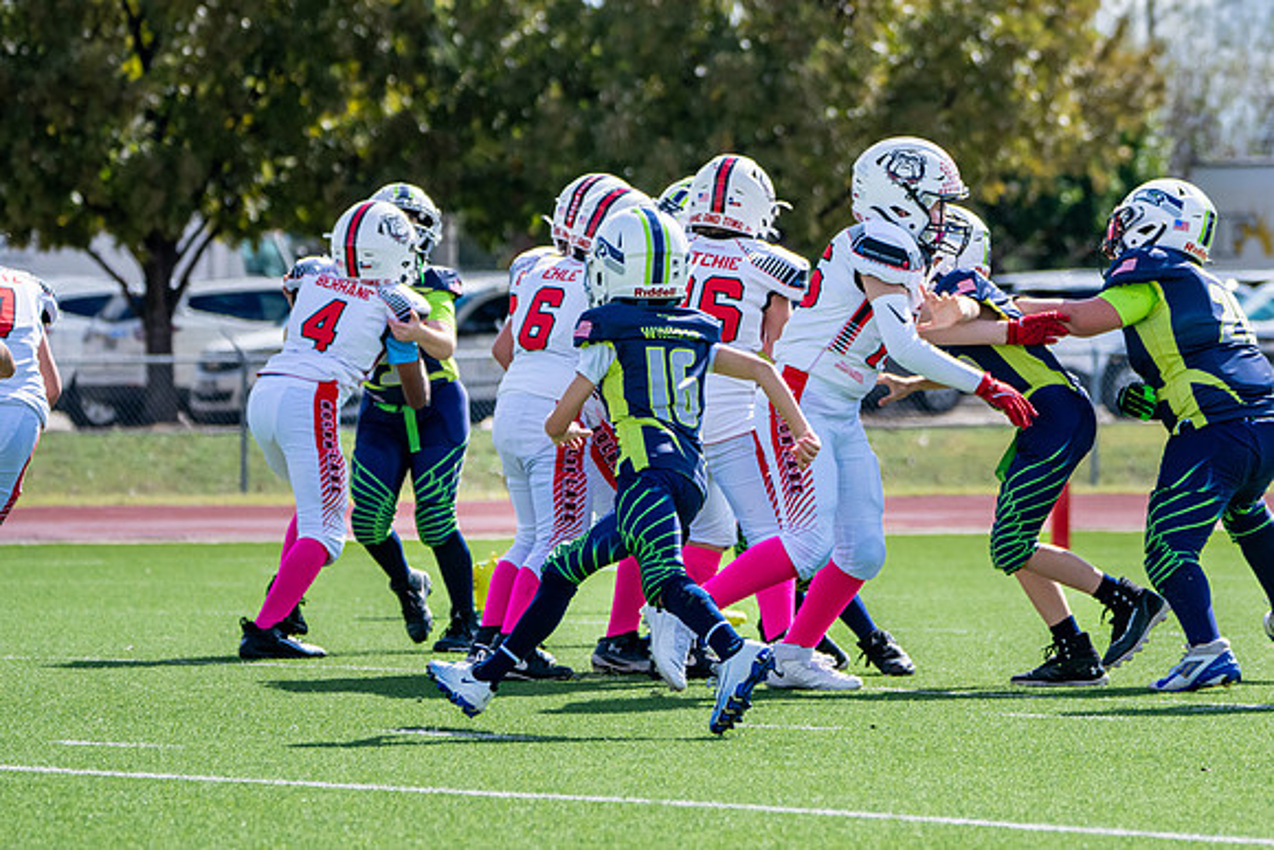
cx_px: 905
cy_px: 355
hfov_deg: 7.3
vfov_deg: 4.9
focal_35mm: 283
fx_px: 10024
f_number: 5.6
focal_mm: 171
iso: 640
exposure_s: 1/2500
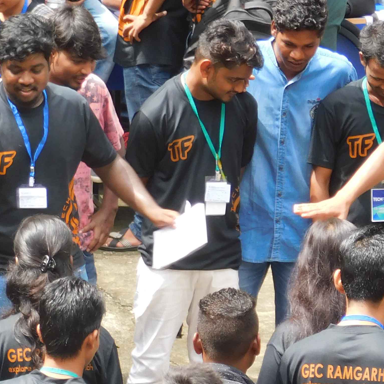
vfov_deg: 3.3
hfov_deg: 3.3
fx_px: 6765
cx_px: 204
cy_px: 320
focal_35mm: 539
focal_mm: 35.9
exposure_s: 1/80
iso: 125
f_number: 5.4
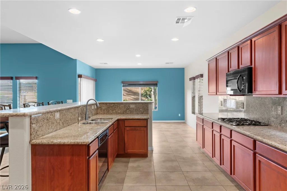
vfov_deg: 57.2
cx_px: 144
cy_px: 96
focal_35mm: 22
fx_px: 175
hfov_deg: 78.6
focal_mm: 22
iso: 400
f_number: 8
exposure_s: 1/4
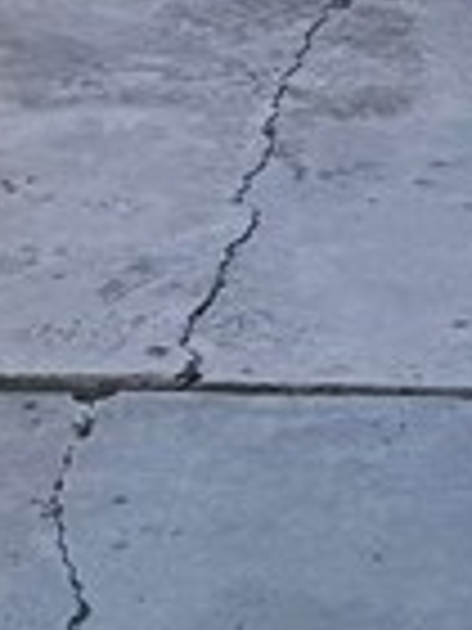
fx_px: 3182
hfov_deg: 8.2
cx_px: 859
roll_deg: -2.3
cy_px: -549
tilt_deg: -6.1
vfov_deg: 10.5
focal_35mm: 175
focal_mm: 6.76
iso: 80
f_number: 1.78
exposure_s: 1/2801
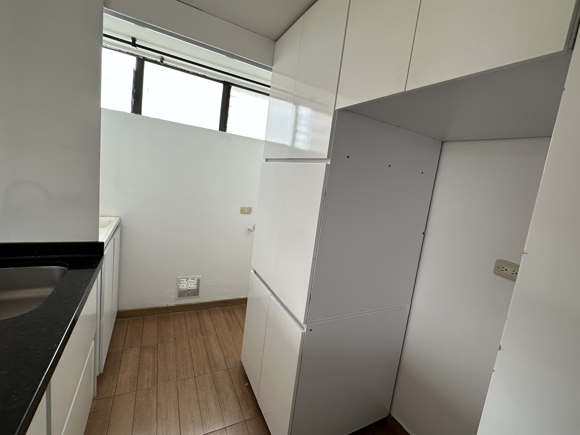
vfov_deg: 78.1
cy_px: 218
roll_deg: -7.9
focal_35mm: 16
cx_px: 311
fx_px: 268
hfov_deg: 94.3
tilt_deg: -7.6
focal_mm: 2.22
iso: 64
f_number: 2.2
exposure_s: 1/99
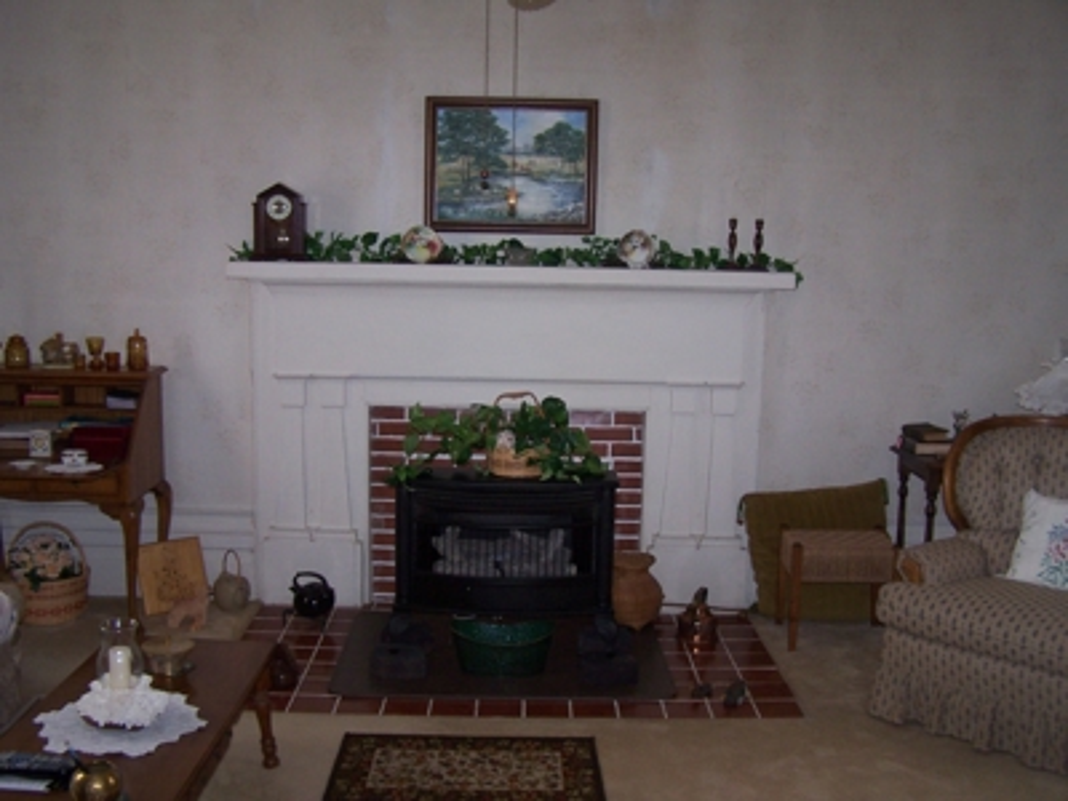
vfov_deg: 37.7
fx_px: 1172
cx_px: 534
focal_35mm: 38
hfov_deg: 49.0
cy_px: 400
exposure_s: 1/60
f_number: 2.8
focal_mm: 6.3
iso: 140
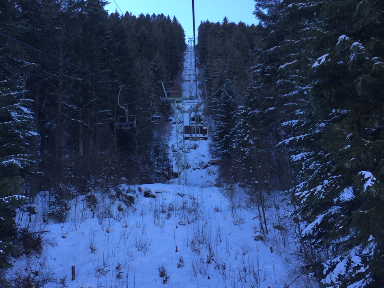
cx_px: 154
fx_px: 555
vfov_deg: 29.1
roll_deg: +0.1
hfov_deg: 38.0
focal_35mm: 50
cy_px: 141
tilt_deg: +16.8
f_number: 2.2
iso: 32
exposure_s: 1/388
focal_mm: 4.15
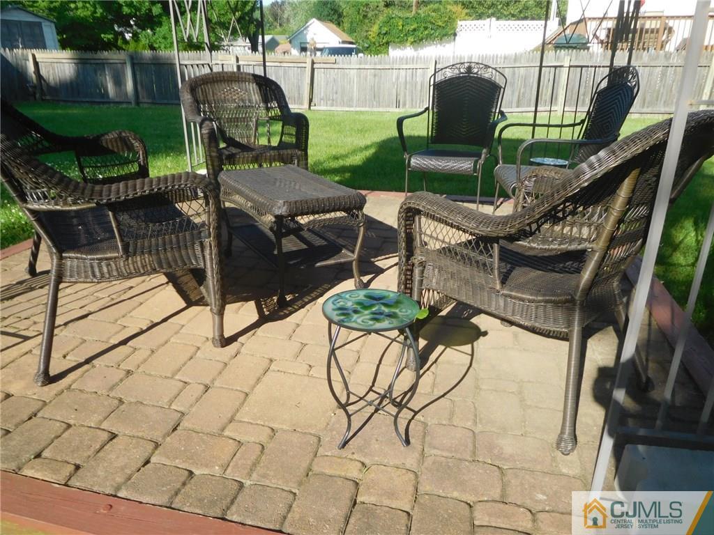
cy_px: 268
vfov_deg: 54.9
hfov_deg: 69.4
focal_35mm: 25
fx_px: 516
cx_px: 357
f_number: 3.4
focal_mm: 4.5
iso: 125
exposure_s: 1/500
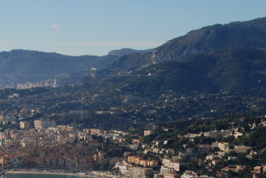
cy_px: 184
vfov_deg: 10.2
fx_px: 986
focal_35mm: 133
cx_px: 85
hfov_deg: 15.3
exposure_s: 1/320
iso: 100
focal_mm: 35
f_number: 9
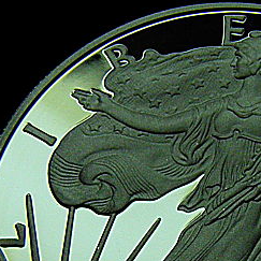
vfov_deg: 9.5
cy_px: 232
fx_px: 1561
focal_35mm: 183
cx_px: 198
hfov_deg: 9.5
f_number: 6.2
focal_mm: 15.2
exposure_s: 1/1600
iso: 500
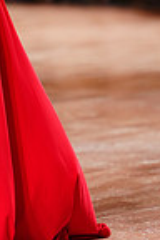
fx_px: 3526
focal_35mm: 529
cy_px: -130
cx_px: -86
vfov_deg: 3.9
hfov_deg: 2.6
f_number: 2.8
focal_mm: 131
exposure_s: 1/400
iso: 1600
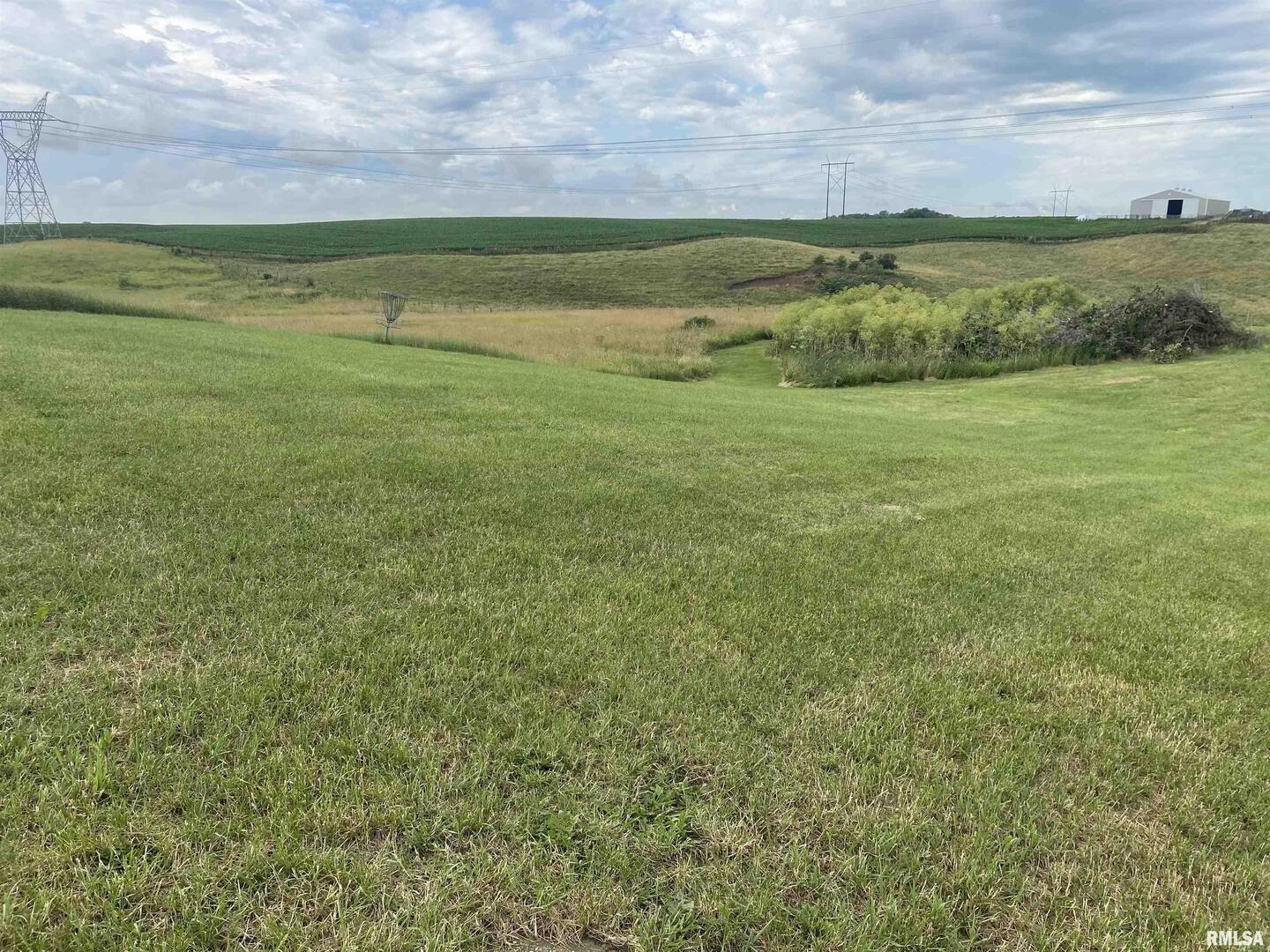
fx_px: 954
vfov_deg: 53.1
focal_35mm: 26
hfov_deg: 67.3
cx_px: 635
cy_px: 476
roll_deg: +0.7
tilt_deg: -14.9
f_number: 1.8
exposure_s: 1/1701
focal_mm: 4.25
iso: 32
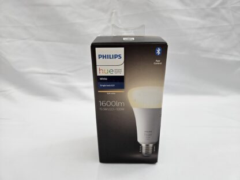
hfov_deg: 73.9
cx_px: 120
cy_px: 90
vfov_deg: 58.9
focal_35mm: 23
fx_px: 159
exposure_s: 1/136
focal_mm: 5.4
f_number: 1.8
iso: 25
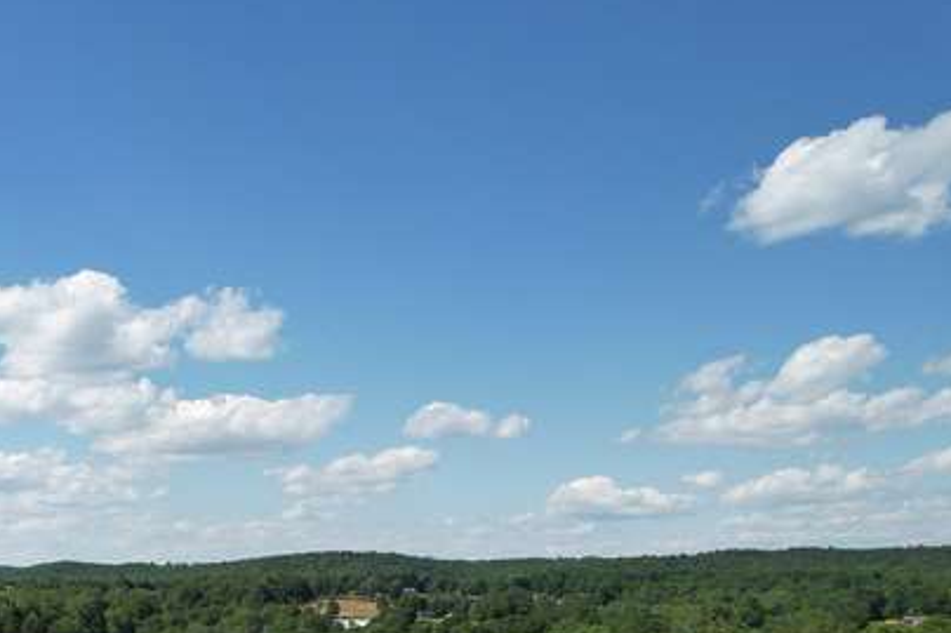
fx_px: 1294
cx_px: -52
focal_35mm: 49
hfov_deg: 35.5
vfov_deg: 25.5
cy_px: 692
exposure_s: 1/2500
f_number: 2.8
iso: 100
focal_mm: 8.38
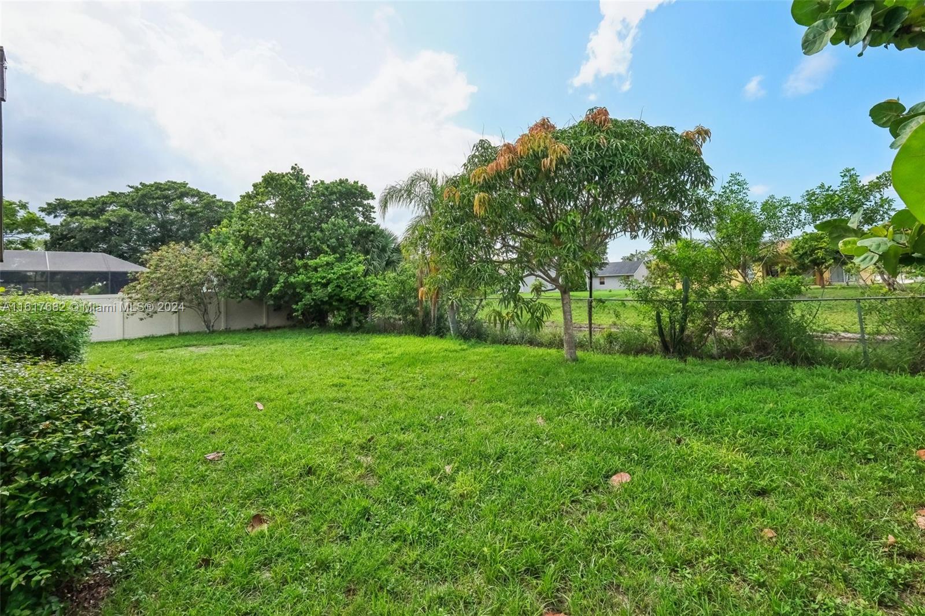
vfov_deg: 77.3
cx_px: 462
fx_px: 385
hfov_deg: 100.4
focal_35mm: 15
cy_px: 308
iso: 1600
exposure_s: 1/1800
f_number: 7.1
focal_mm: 10
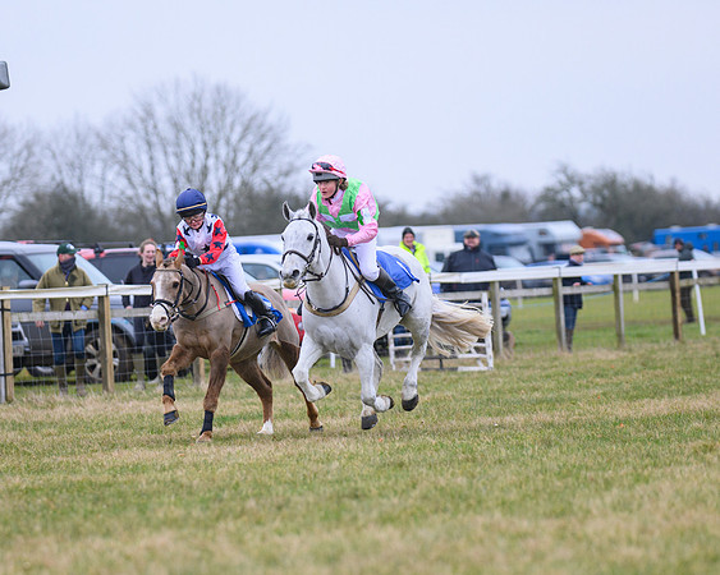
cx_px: 311
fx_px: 4801
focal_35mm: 225
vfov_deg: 6.9
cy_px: 287
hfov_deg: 8.6
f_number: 4
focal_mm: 180
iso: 800
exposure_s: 1/800
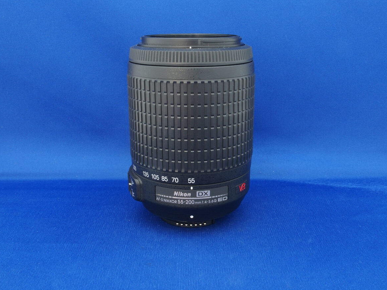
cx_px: 196
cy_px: 144
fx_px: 436
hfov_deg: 47.9
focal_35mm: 39
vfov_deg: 36.8
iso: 100
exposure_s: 2
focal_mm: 8.1
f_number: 8
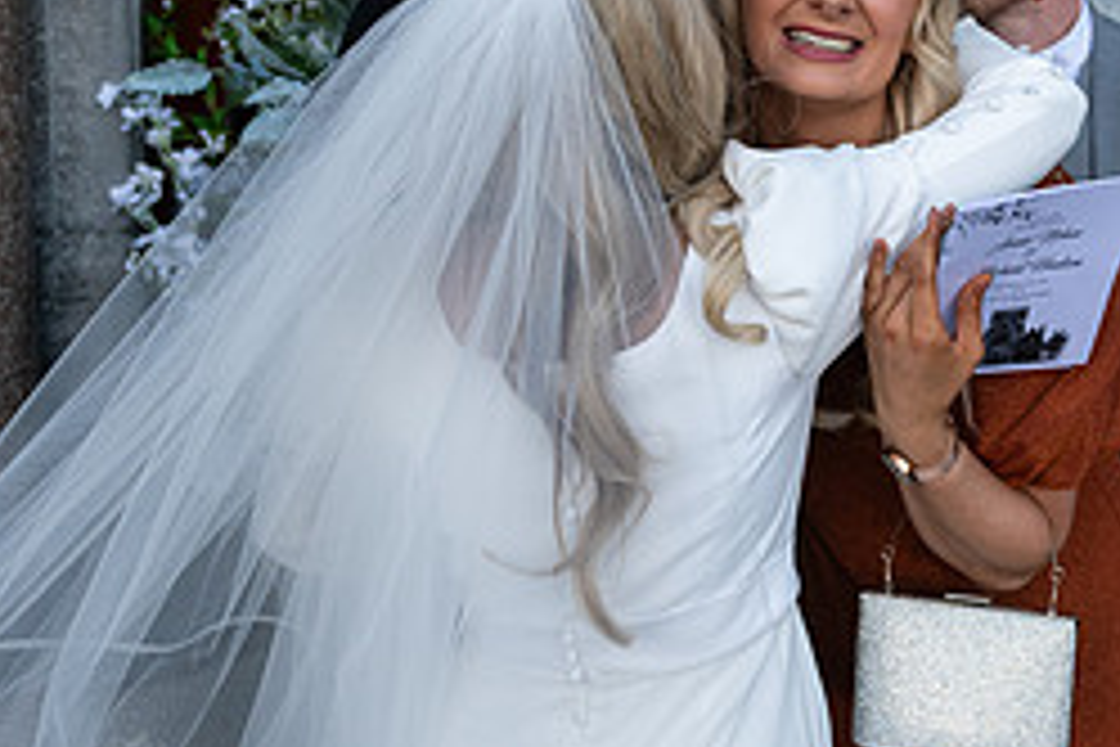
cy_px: 245
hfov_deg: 31.3
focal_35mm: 63
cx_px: 850
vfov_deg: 21.5
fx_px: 1960
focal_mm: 27
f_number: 3.5
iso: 500
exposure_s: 1/2000
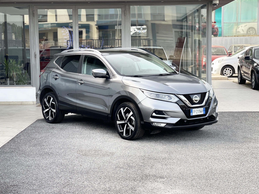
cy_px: 97
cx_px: 130
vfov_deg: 22.9
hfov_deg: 30.3
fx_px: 479
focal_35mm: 64
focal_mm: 7.5
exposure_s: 1/121
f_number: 2.2
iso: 25
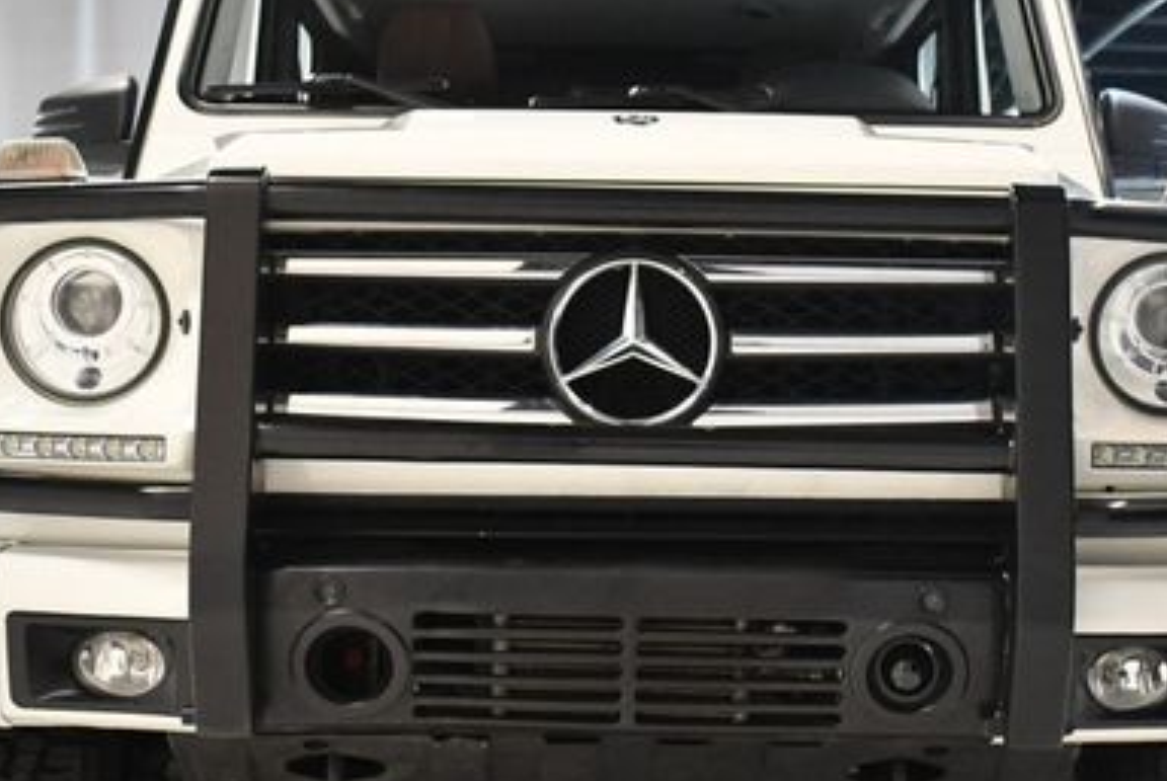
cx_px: 693
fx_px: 2272
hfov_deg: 28.8
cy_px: 377
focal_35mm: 70
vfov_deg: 19.5
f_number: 3.8
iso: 2800
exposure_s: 1/125
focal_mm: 21
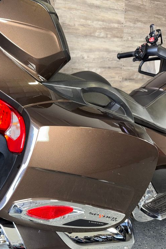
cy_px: 126
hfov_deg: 36.8
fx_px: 235
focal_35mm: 34
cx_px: 23
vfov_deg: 55.8
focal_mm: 6.76
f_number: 1.78
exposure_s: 1/20
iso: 80
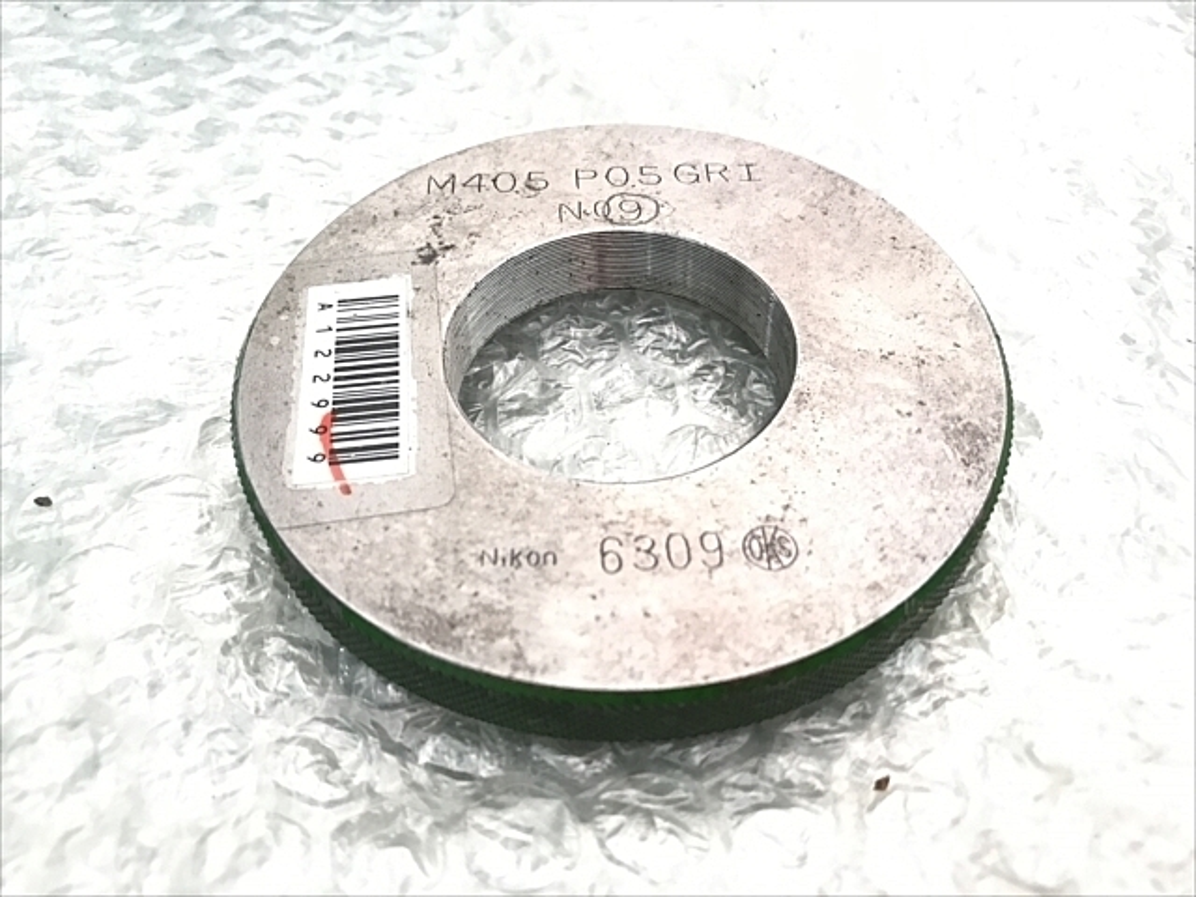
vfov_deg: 49.7
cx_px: 598
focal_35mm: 28
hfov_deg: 63.4
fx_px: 967
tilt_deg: -51.7
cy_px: 448
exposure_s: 1/30
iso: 40
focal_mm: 3.99
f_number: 1.8
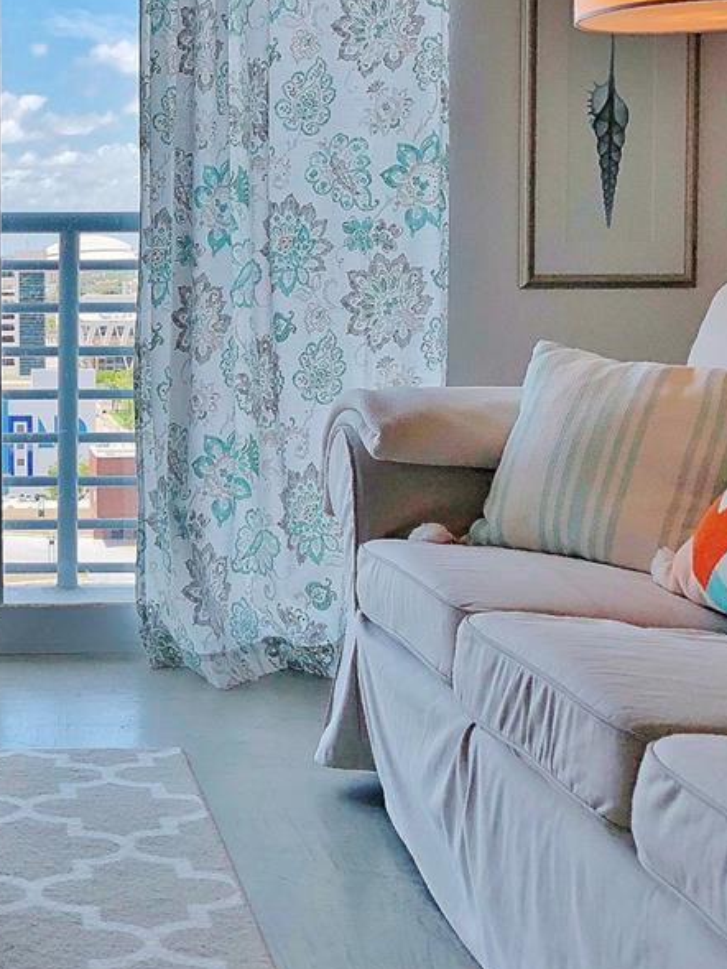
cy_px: 321
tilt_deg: -1.7
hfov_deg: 24.5
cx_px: 5
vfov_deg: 33.5
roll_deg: +1.1
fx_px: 1596
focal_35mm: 57
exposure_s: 1/475
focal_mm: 4
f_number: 1.8
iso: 20
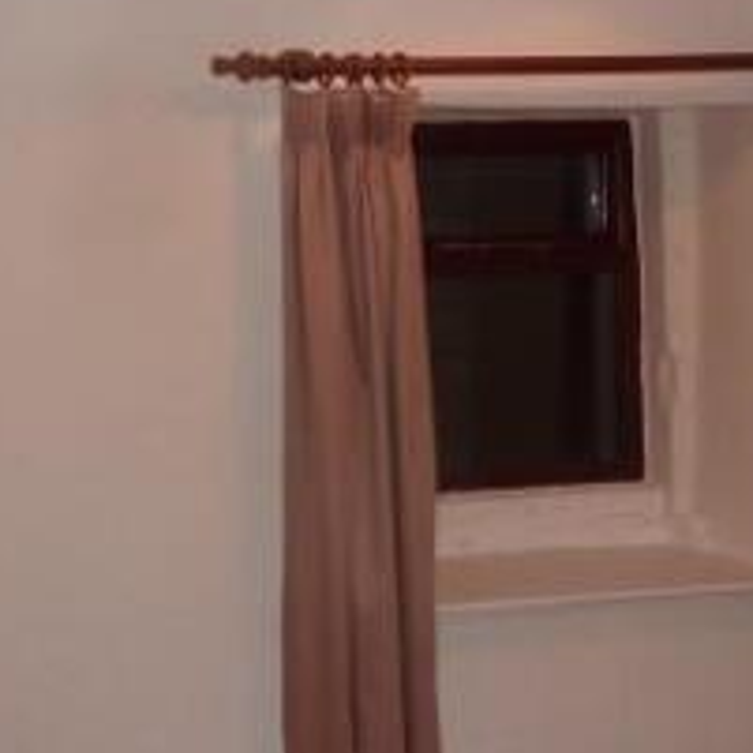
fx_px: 1575
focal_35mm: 64
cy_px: 343
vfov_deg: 26.9
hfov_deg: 26.9
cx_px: 388
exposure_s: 1/30
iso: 100
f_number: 3.3
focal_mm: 4.1
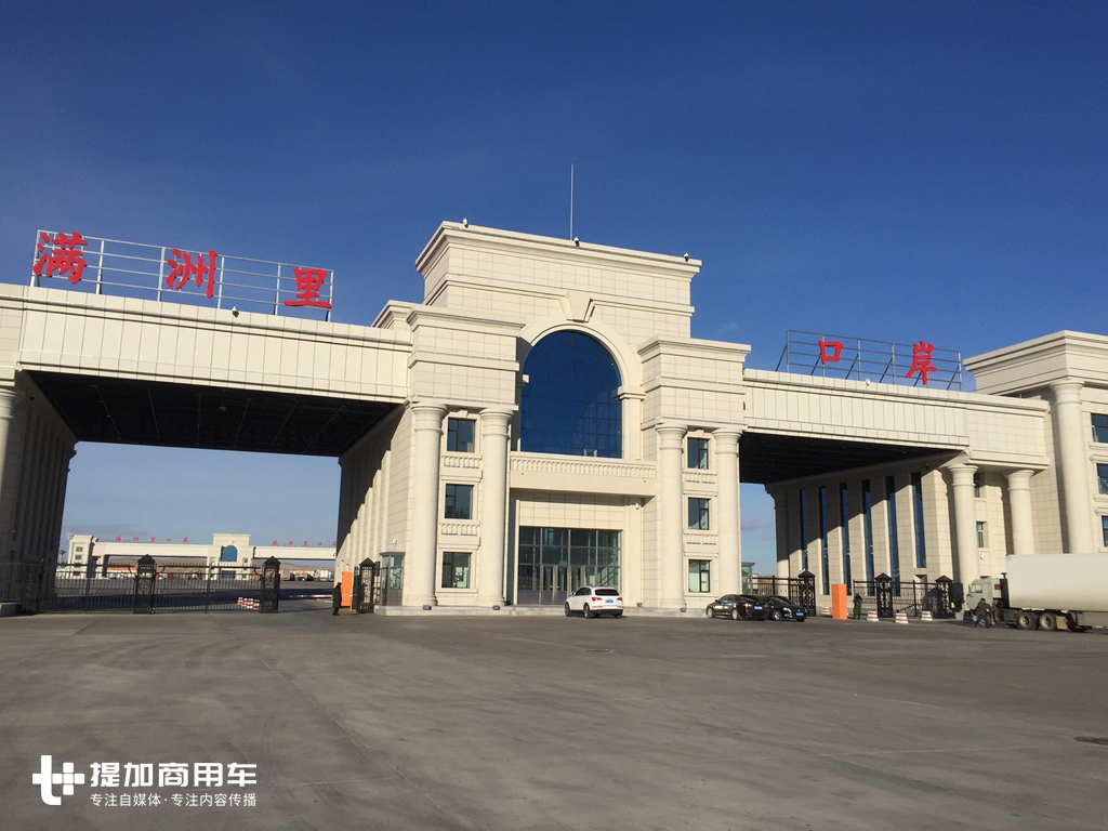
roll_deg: +0.7
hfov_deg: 61.7
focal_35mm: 29
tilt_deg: +13.6
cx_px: 554
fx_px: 928
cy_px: 416
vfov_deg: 48.2
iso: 32
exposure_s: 1/4405
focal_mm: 4.15
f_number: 2.2
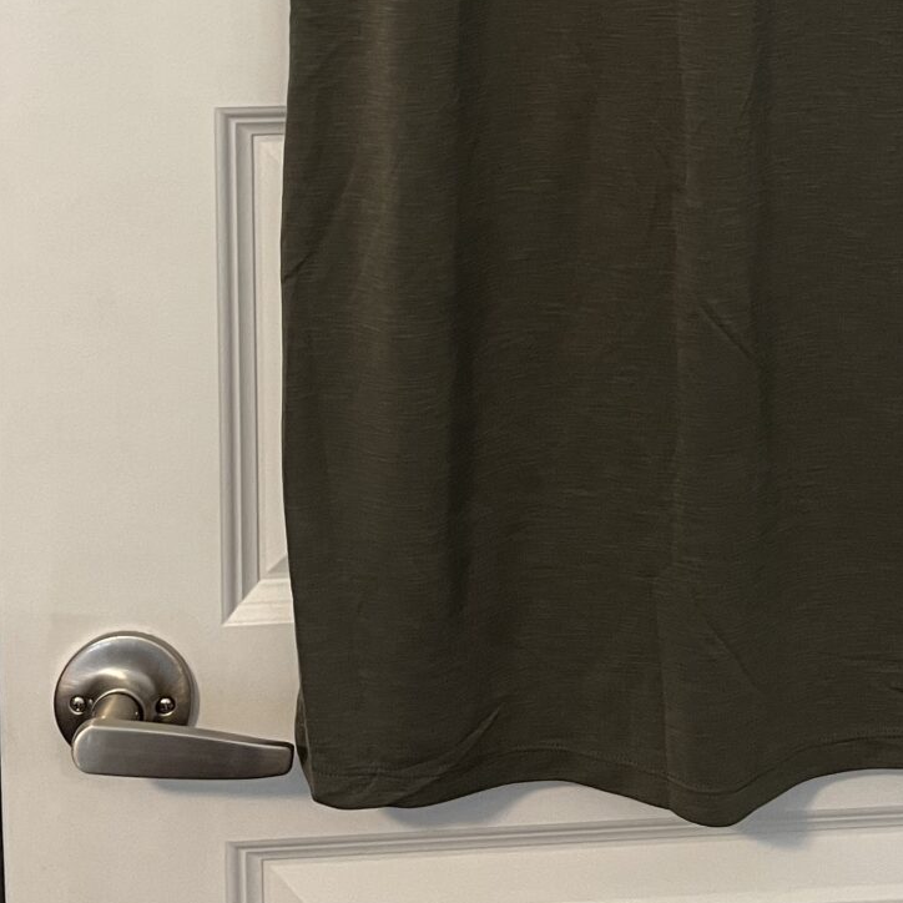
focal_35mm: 65
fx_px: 1918
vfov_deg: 23.7
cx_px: 697
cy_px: -236
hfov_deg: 26.1
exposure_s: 1/60
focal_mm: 5.1
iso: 160
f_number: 1.6
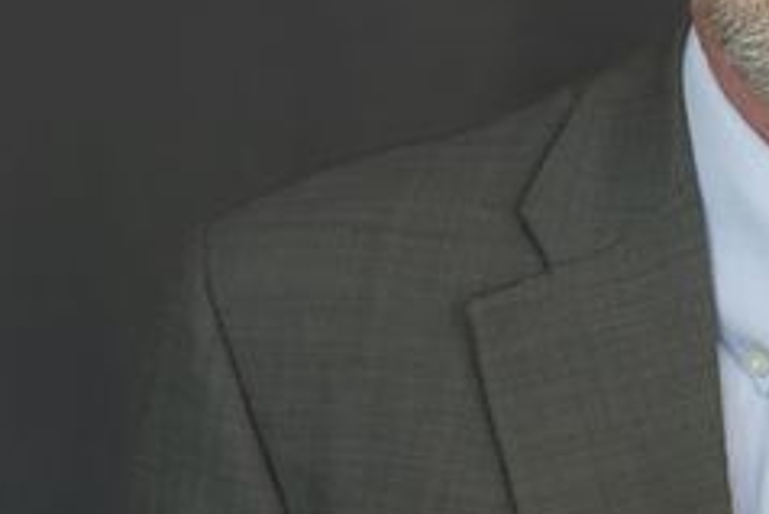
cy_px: -60
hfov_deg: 15.9
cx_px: 814
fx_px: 2693
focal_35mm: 126
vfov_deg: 10.8
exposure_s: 1/80
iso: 800
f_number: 4
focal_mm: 50
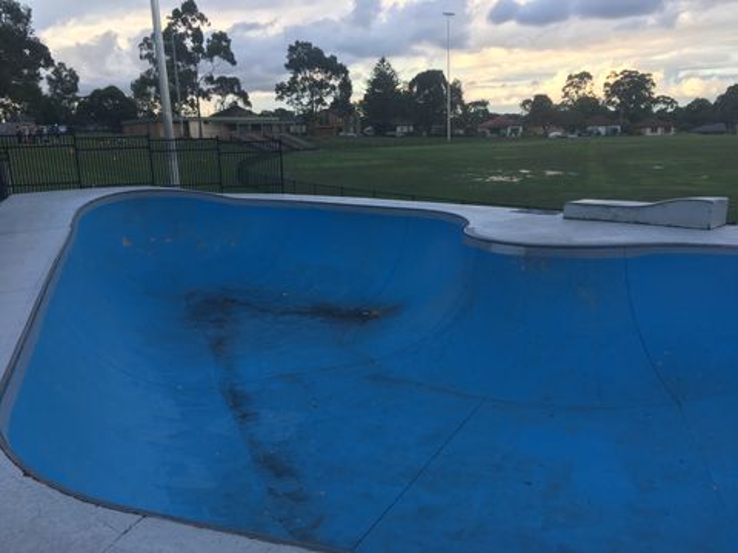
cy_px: 276
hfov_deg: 61.7
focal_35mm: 29
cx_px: 369
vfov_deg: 48.2
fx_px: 618
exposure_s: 1/128
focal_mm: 4.15
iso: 25
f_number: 2.2
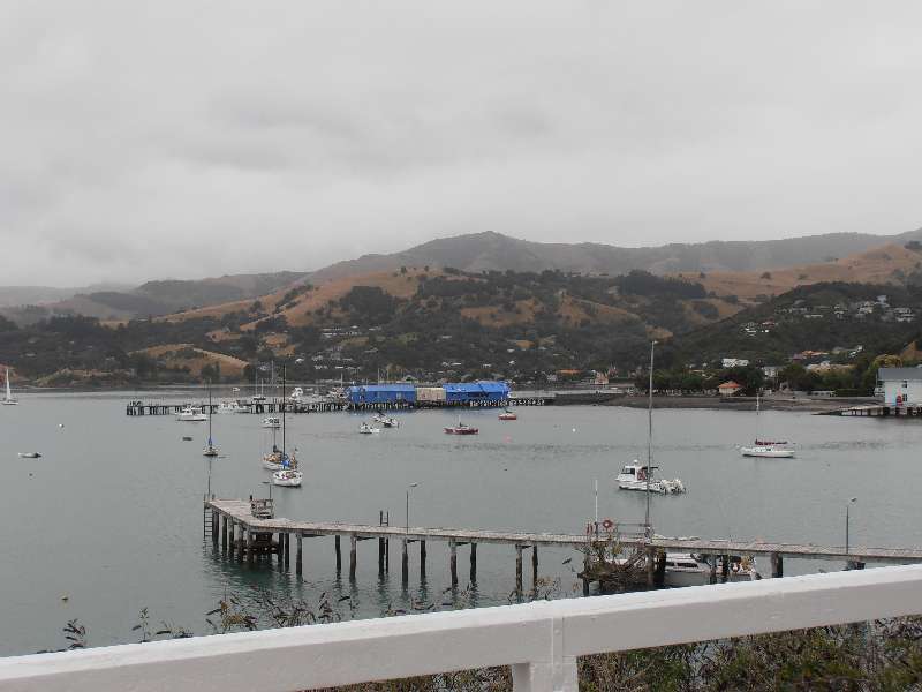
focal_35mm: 57
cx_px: 461
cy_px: 346
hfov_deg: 33.8
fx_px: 1518
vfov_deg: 25.7
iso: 80
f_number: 11
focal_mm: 10.04
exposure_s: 1/100
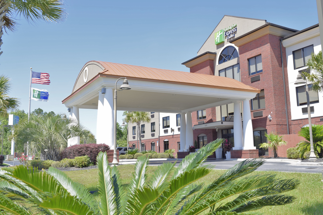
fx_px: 323
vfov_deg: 36.9
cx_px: 162
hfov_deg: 53.1
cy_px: 108
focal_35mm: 36
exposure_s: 1/250
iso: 250
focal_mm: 24
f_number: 8
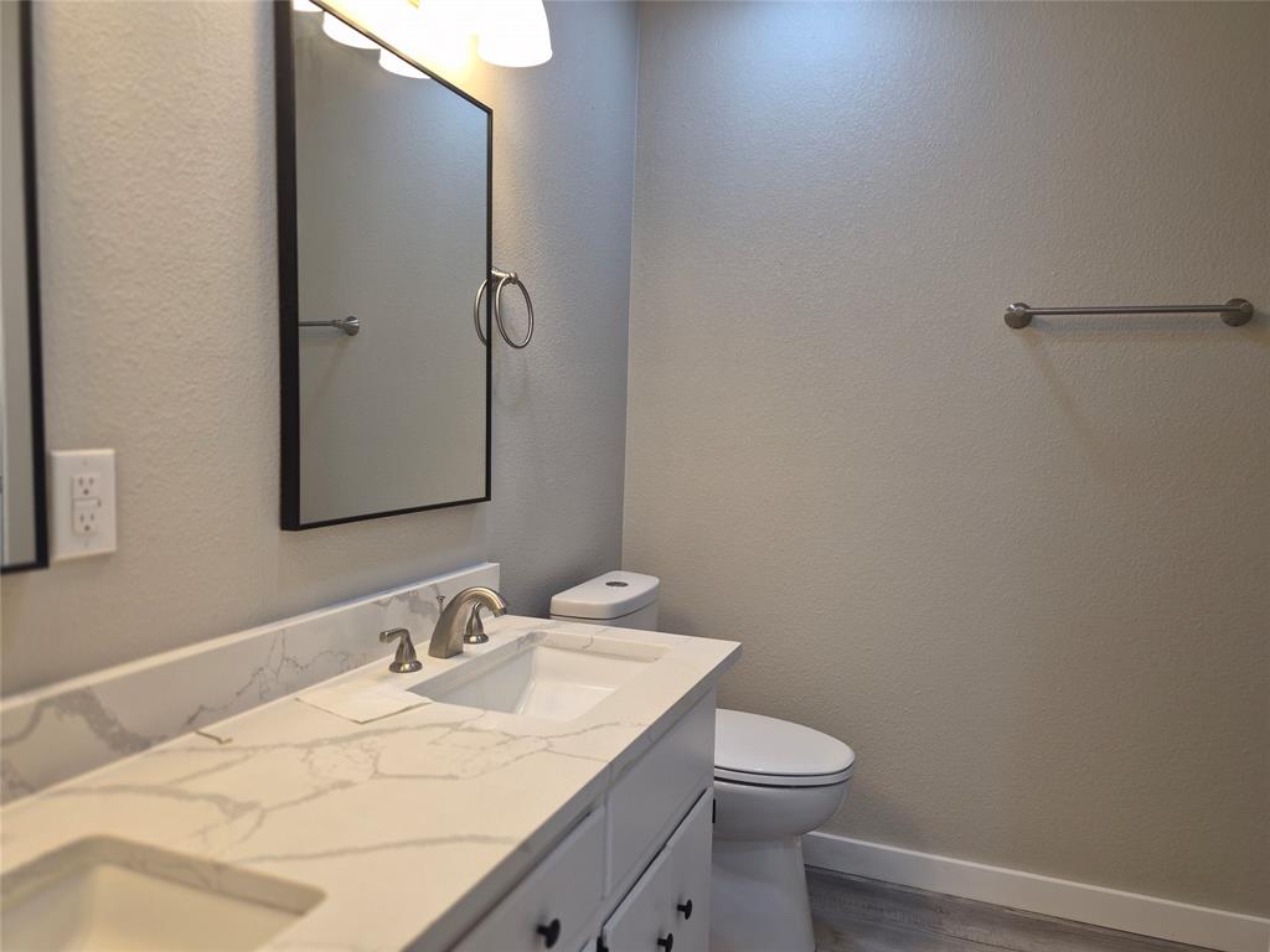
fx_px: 844
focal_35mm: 23
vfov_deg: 58.9
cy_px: 476
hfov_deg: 73.9
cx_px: 635
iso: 64
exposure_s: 1/120
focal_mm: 5.4
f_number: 1.8
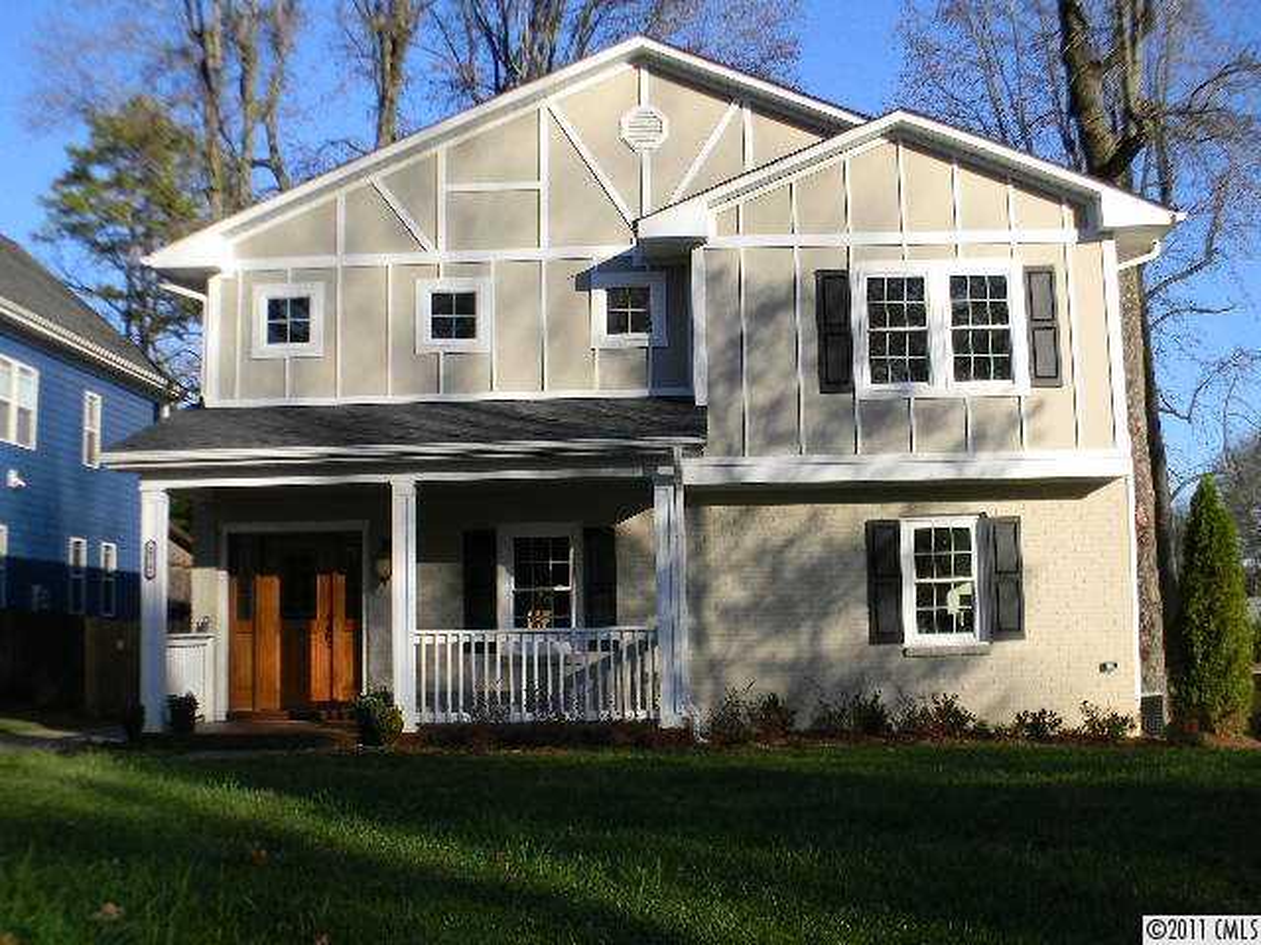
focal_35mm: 47
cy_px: 472
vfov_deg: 30.9
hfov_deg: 40.4
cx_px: 630
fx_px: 1712
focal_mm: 8.6
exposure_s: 1/473
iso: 80
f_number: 3.9
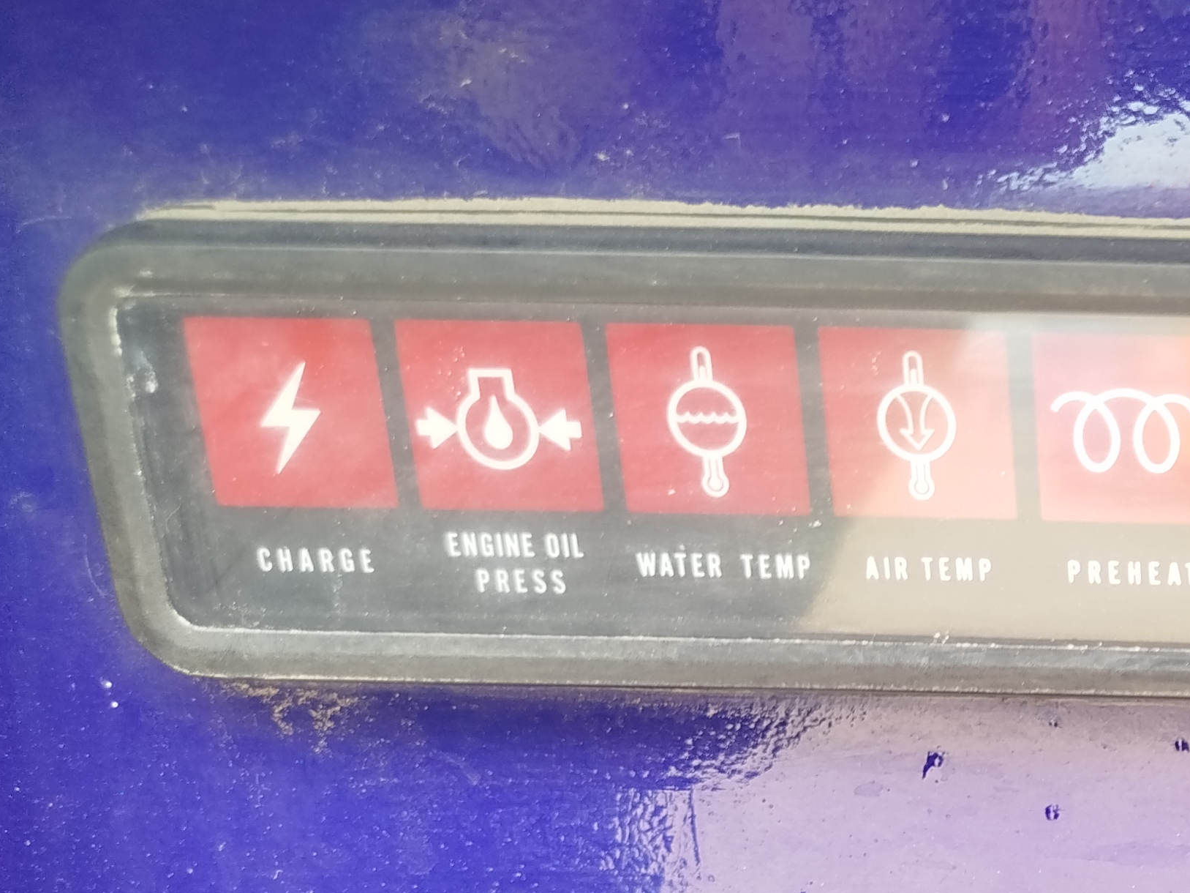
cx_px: 1456
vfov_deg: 23.8
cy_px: 887
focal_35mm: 59
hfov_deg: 28.2
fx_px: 2028
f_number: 1.7
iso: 64
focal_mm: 5.31
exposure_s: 1/60
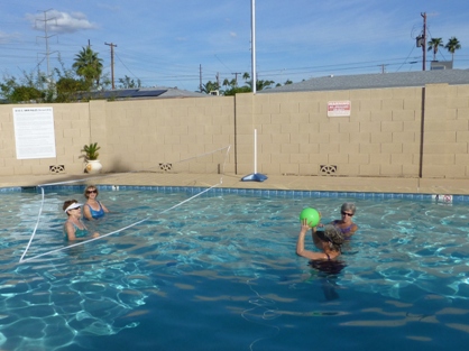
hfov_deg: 71.6
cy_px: 176
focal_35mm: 24
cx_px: 234
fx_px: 325
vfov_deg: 56.8
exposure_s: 1/1600
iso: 100
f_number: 4
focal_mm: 4.3
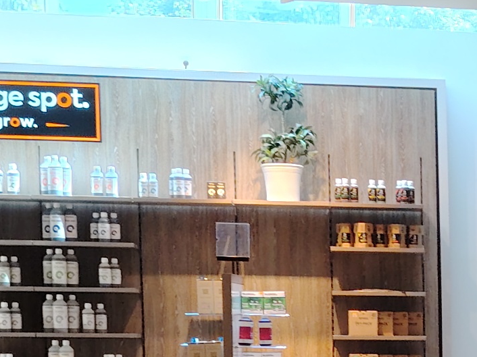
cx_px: 788
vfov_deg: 10.6
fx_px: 1873
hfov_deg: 13.4
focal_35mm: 136
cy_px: 498
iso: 534
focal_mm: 5.25
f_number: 1.75
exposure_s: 1/100
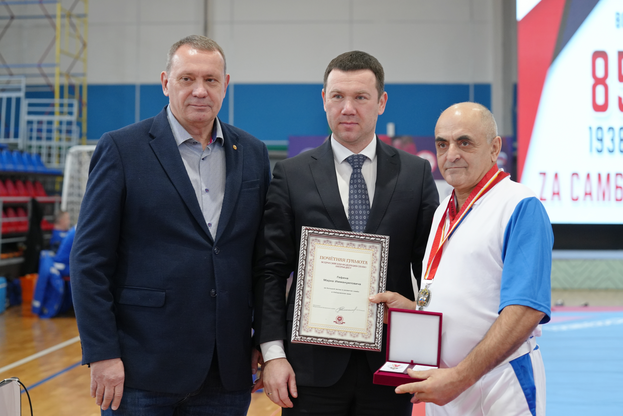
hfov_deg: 28.8
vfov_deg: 19.5
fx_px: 1211
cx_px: 312
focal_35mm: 70
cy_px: 208
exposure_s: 1/160
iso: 2000
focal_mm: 70
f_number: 4
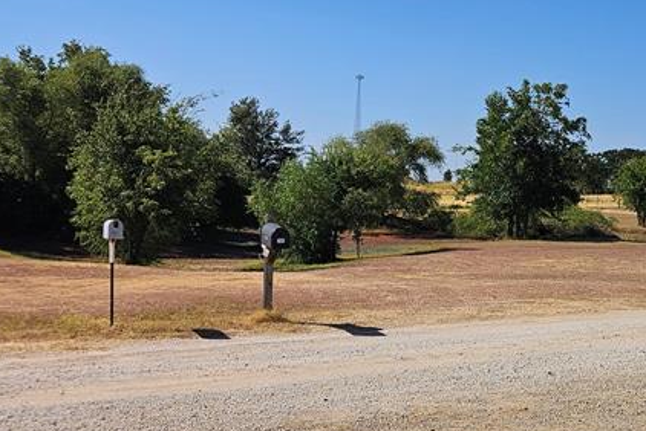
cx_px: 452
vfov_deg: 23.4
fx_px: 1041
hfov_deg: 34.0
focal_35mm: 58
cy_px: 205
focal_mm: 5.4
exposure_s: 1/3446
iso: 25
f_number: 1.8
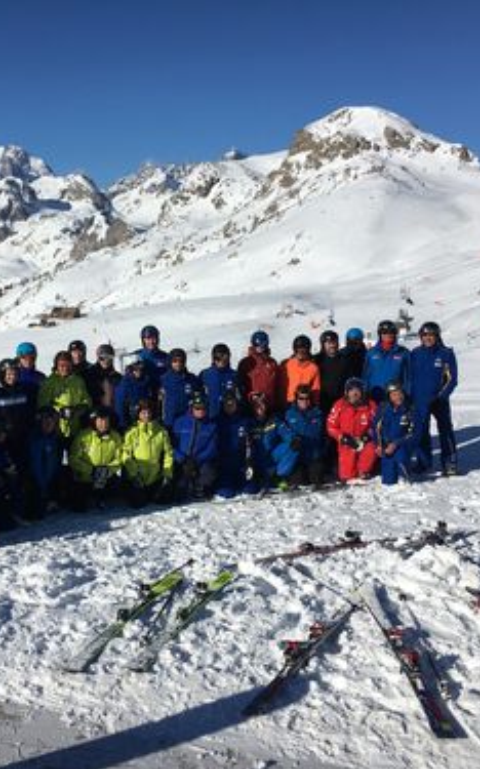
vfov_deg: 47.2
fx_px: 880
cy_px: 392
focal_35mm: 42
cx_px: 172
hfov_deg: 30.3
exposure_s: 1/4274
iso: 25
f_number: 2.2
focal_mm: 4.15
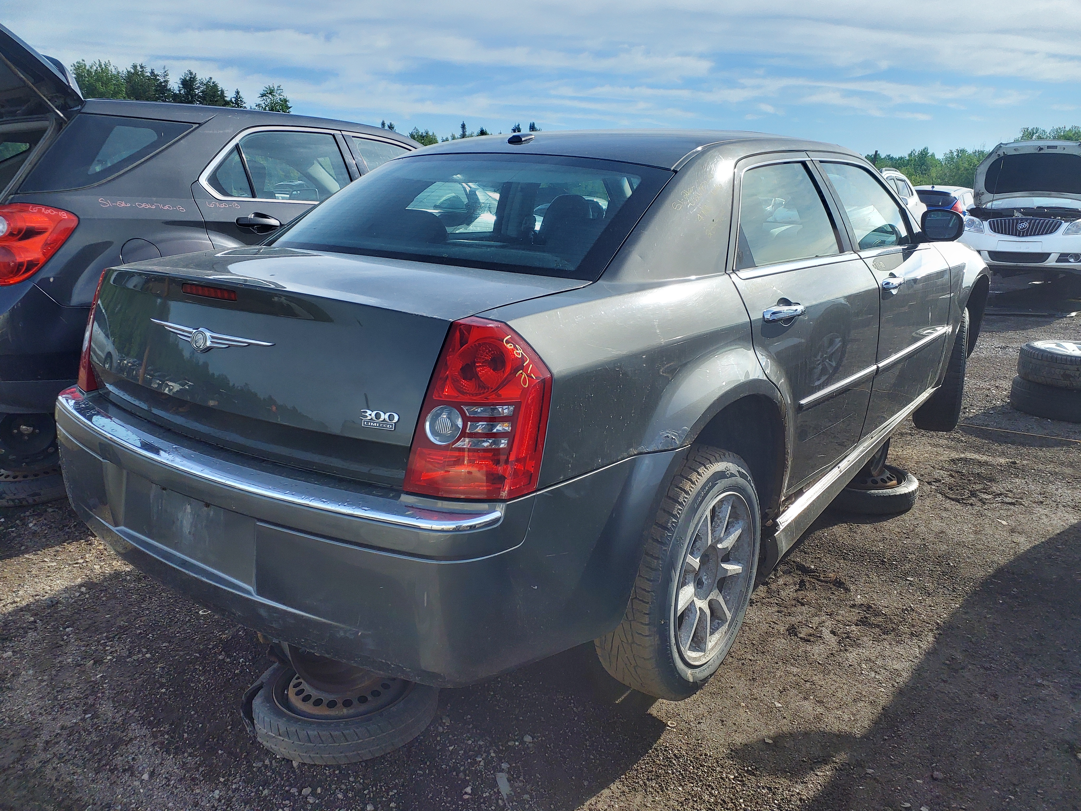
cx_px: 540
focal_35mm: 26
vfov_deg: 53.1
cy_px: 406
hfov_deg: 67.3
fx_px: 812
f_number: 1.9
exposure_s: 1/459
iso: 40
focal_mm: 3.58
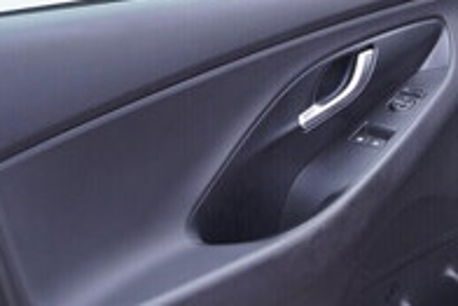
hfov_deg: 18.5
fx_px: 1286
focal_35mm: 101
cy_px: 99
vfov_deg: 13.6
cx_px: 633
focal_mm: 24
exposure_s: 1/40
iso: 125
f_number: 2.8
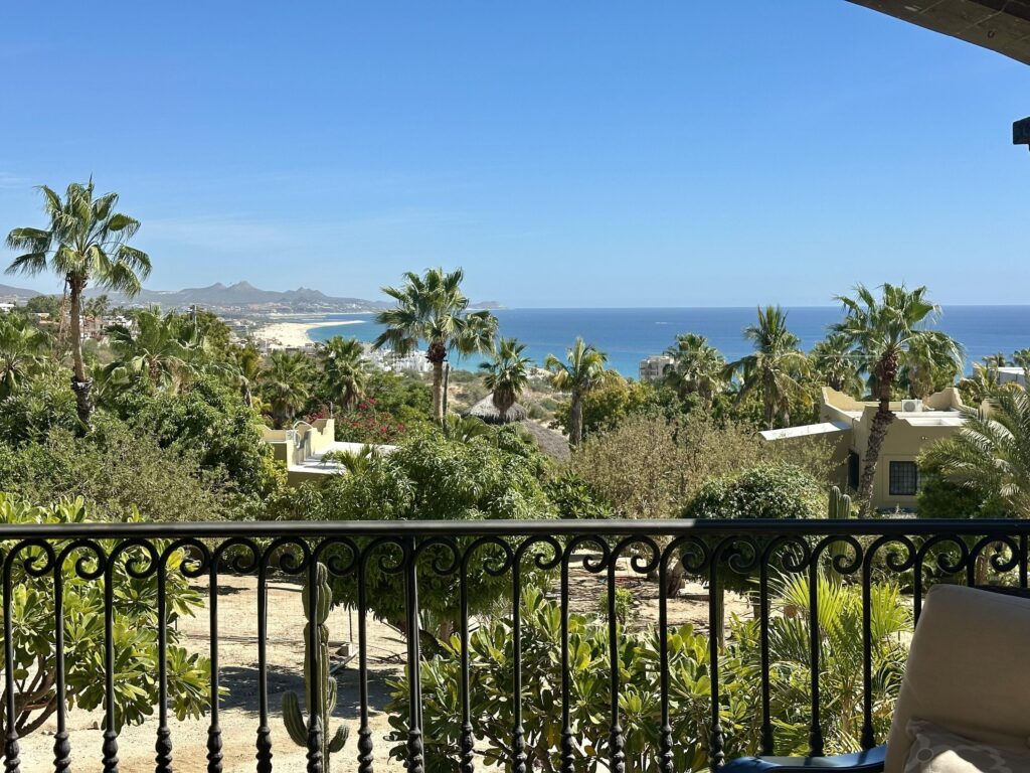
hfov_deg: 39.7
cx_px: 515
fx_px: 1428
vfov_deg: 30.3
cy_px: 386
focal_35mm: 48
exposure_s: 1/4566
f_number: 1.78
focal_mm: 6.86
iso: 64
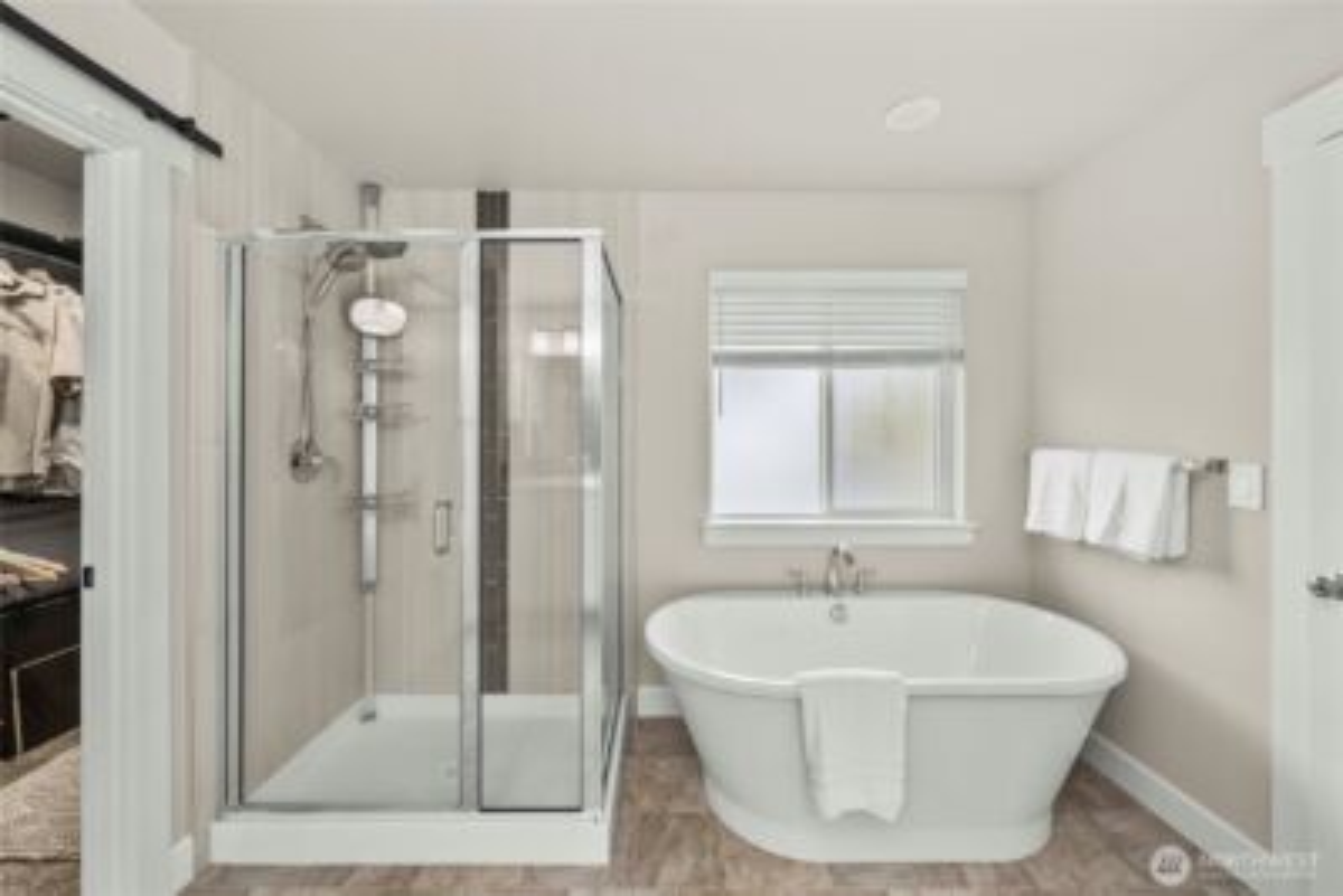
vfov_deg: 85.5
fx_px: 485
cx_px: 672
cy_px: 448
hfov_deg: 108.3
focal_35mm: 13
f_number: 7.1
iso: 1250
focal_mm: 13
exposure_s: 1/20
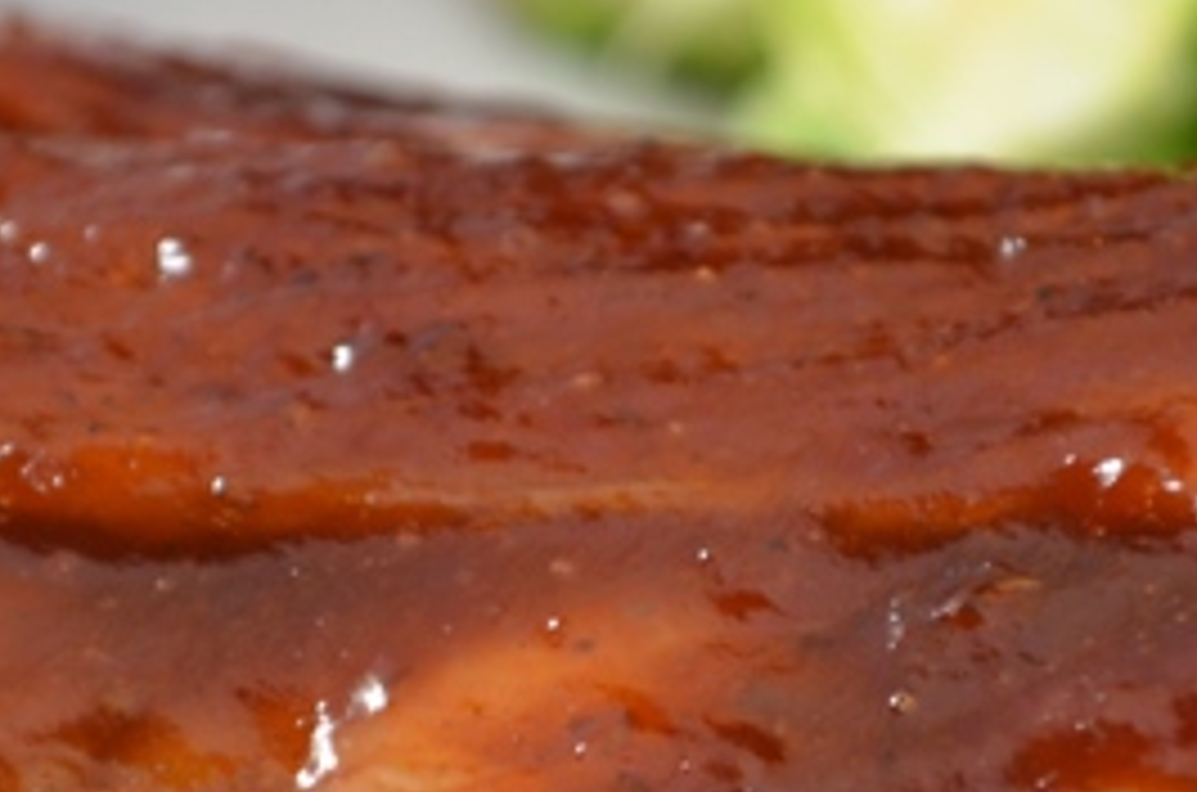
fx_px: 8243
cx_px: 783
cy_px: 652
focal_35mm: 249
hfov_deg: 8.3
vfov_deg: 5.5
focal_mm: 55
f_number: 5.6
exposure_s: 1/60
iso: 720
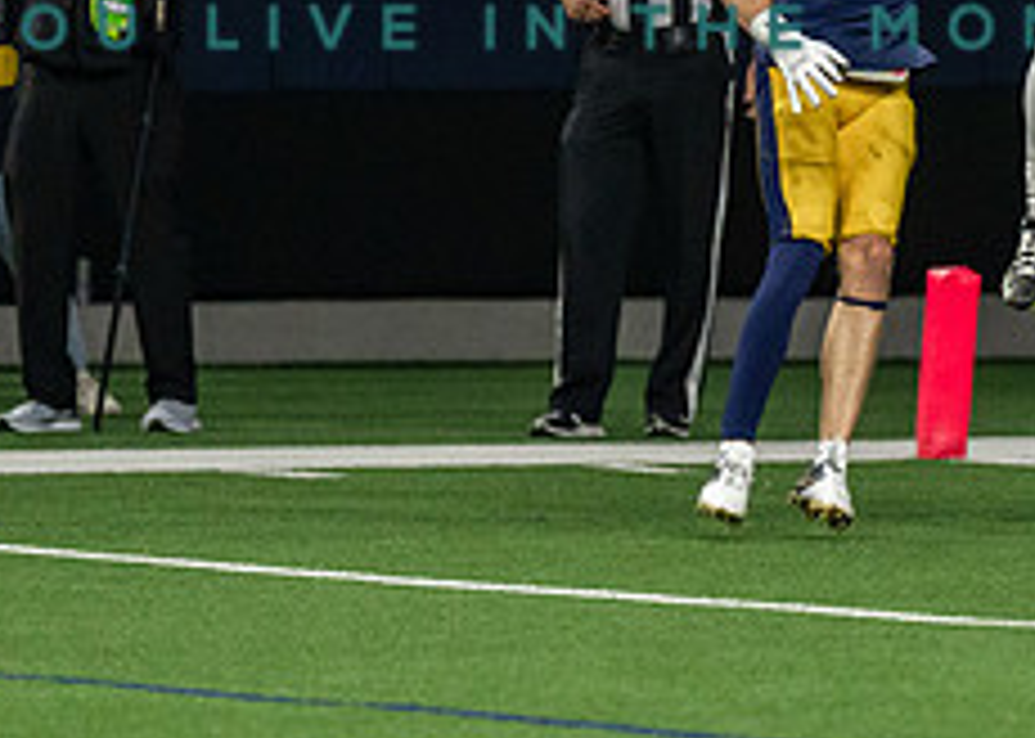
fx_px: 22591
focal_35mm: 769
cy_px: -240
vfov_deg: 1.9
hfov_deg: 2.6
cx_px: 1149
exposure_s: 1/1000
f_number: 2.8
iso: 2000
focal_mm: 200
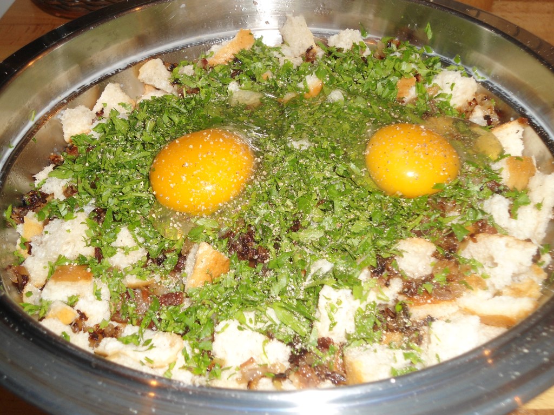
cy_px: 208
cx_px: 277
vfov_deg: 32.9
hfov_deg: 42.9
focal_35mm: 44
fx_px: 704
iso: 80
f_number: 3.5
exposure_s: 1/50
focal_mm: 7.9
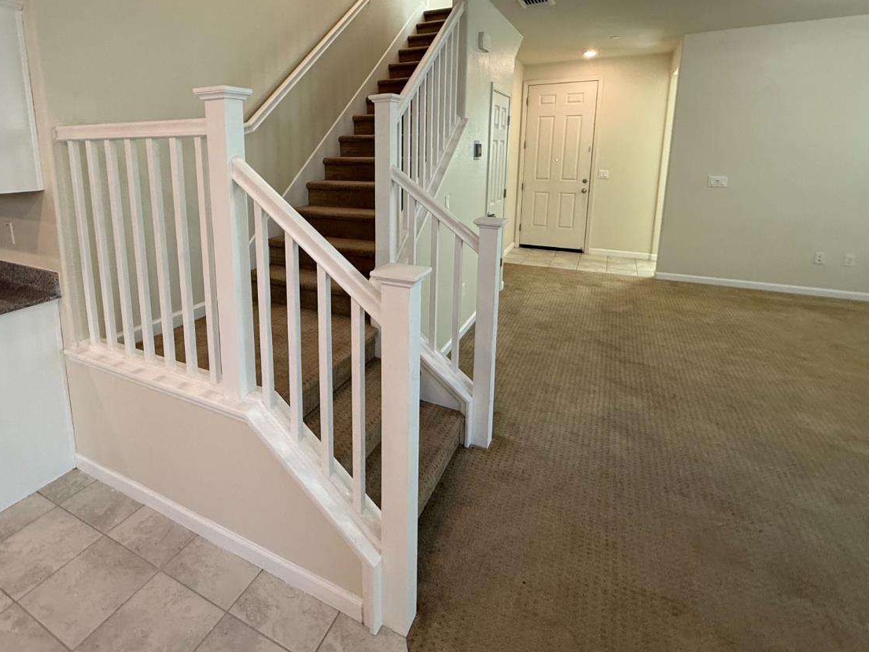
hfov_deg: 83.6
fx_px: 477
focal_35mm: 19
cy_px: 237
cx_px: 348
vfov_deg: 67.4
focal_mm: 2.22
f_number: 2.2
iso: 320
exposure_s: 1/120
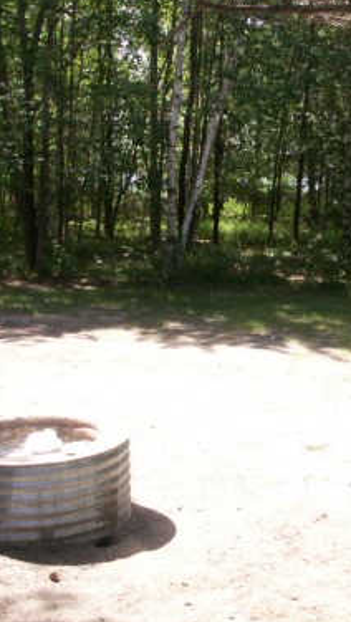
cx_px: 304
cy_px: 310
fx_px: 859
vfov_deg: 39.8
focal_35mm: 52
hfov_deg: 22.6
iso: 50
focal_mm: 5.86
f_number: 4.5
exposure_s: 1/100
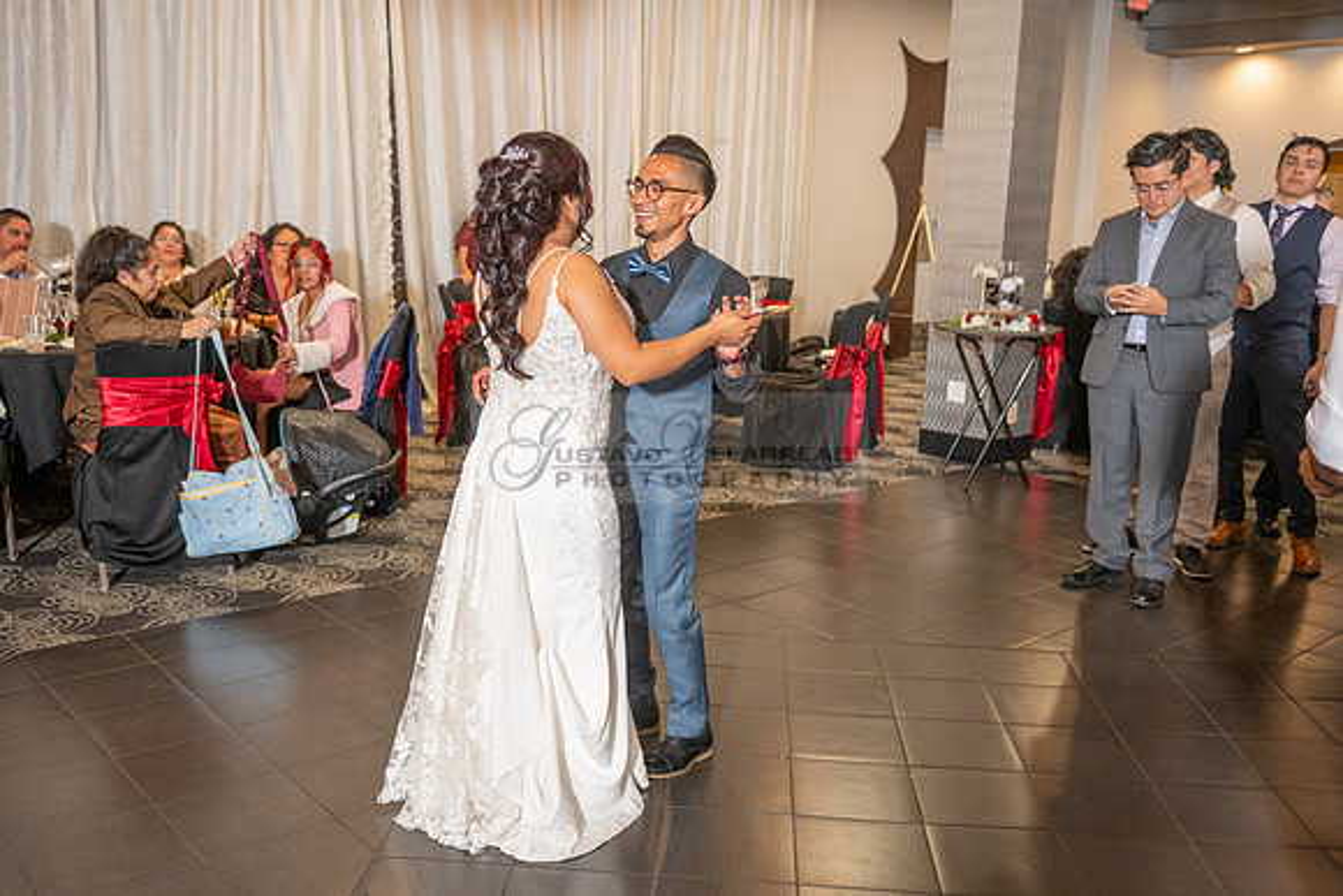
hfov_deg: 58.7
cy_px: 448
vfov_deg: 41.1
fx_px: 1194
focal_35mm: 32
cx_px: 672
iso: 800
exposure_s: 1/125
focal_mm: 32
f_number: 3.5
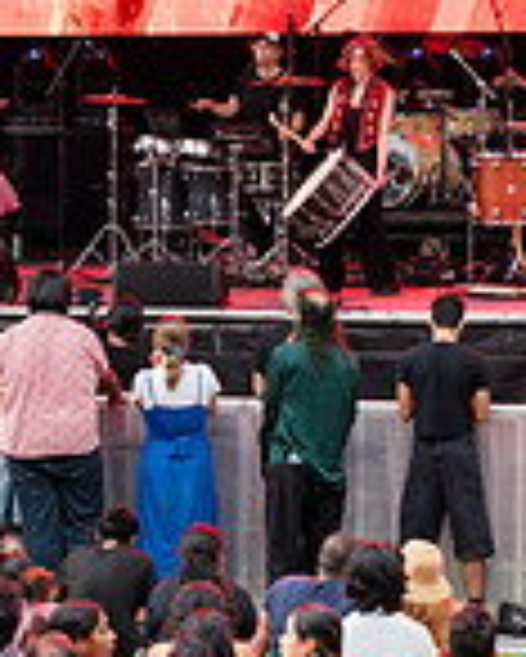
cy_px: 182
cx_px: 0
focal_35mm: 230
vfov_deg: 8.4
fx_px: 4471
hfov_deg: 6.7
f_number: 3.5
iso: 1000
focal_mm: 60
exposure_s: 1/400
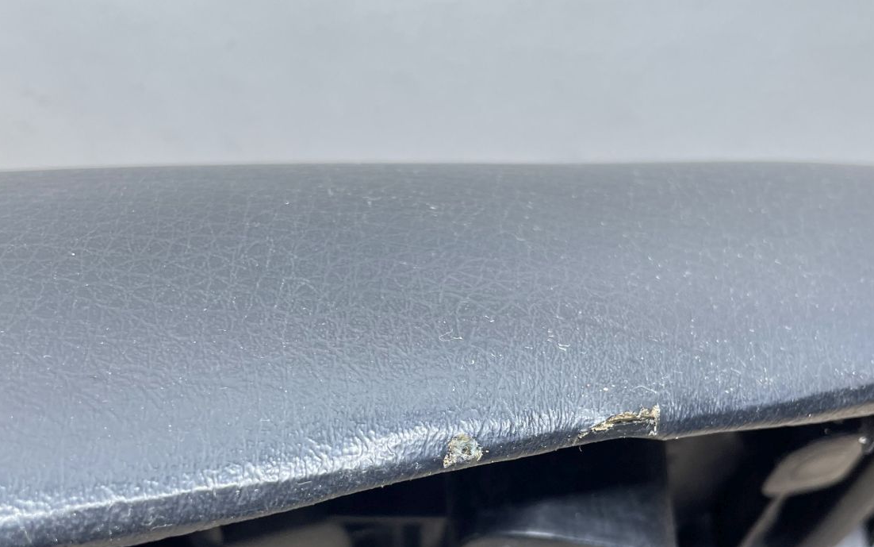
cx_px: 458
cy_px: 379
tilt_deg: -64.9
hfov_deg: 49.3
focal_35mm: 40
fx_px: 953
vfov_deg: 31.7
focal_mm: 4.2
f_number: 1.6
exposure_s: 1/50
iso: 80
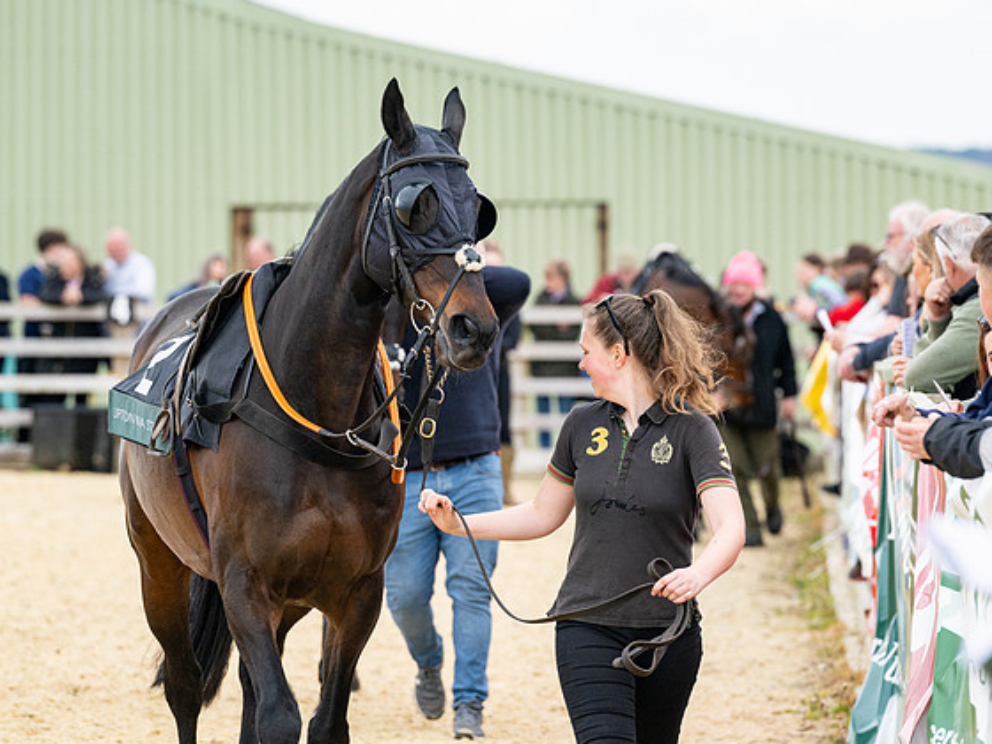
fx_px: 7766
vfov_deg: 5.5
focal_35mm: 271
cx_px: 565
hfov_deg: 7.3
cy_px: 291
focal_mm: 200
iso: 400
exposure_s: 1/1250
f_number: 5
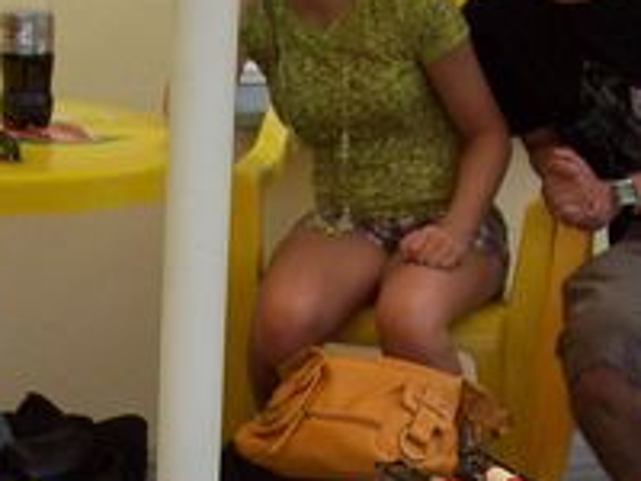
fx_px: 2130
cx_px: 221
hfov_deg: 17.1
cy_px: 677
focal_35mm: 115
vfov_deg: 12.4
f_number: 2.7
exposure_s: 1/367
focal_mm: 6
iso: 80
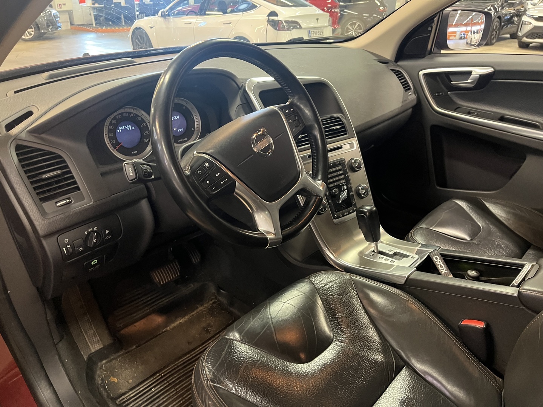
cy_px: 204
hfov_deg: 67.3
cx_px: 272
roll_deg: +0.6
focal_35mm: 26
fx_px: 408
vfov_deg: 53.1
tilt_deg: -26.8
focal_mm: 5.1
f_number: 1.6
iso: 500
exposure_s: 1/33
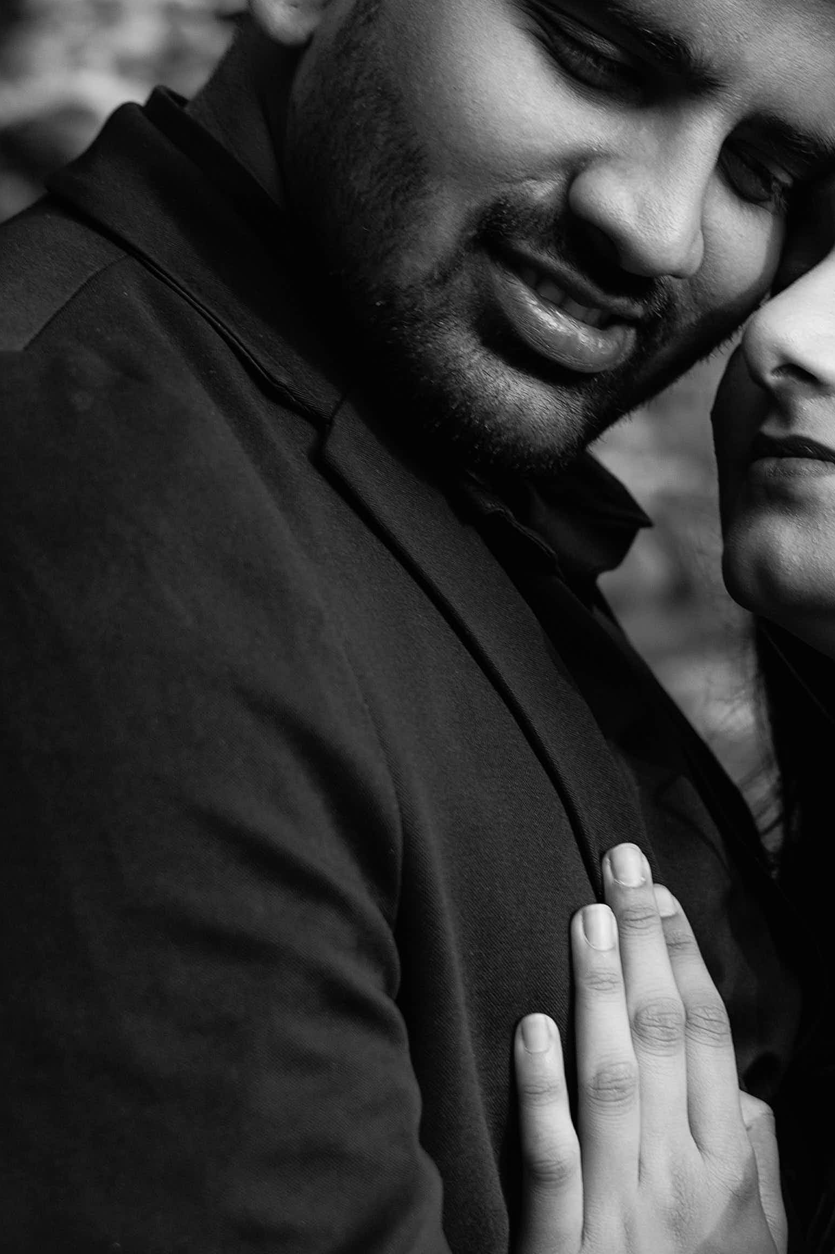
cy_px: 576
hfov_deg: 14.9
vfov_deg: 22.4
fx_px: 3167
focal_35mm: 91
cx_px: 685
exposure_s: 1/250
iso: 100
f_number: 2.8
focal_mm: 35
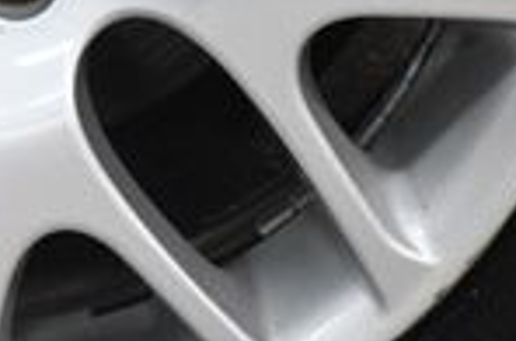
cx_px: -28
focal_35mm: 390
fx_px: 5578
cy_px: -251
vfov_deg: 3.5
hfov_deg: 5.3
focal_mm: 60
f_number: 5
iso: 3200
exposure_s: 1/125
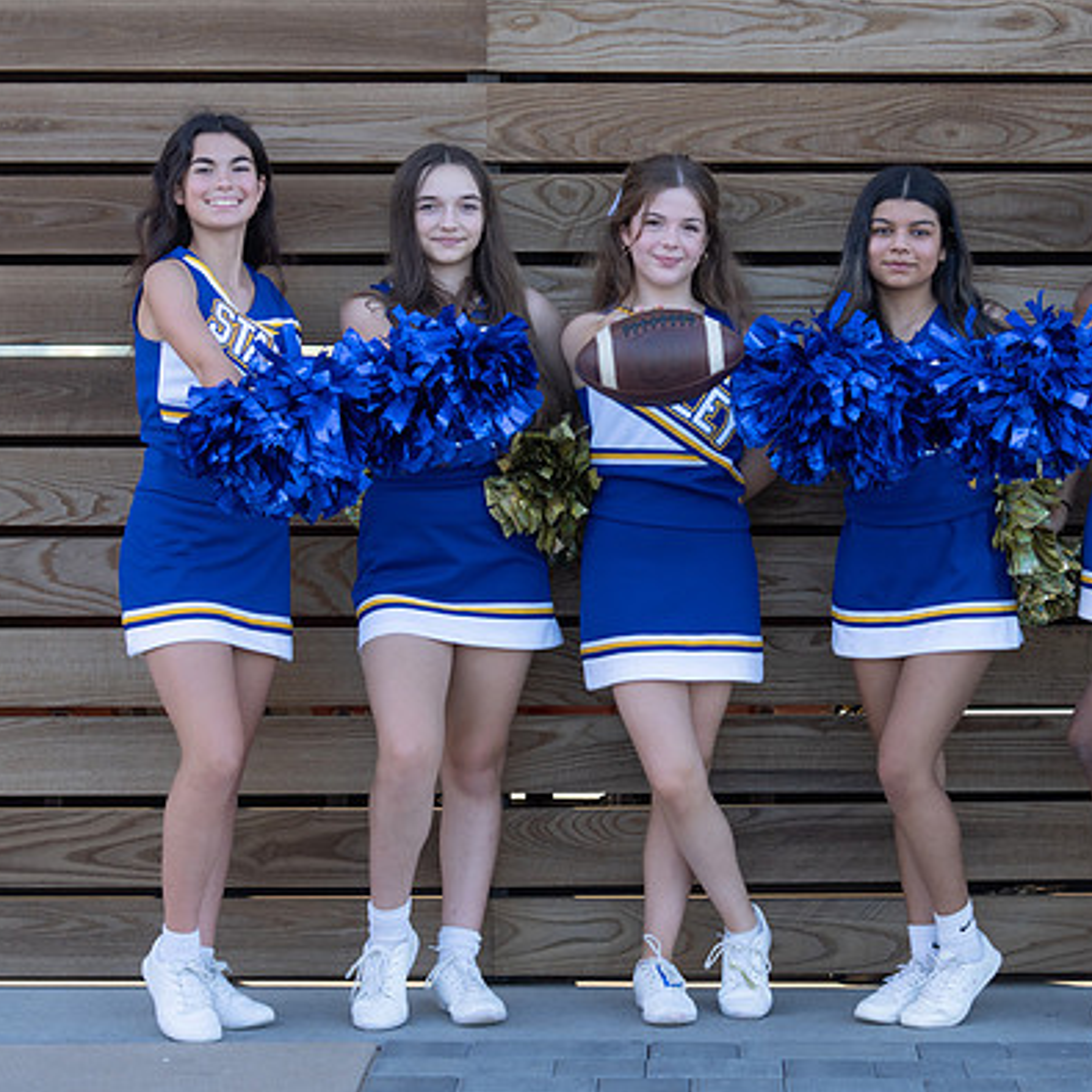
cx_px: 753
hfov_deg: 17.0
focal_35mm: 102
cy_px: 572
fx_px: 3640
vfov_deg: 17.1
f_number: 3.5
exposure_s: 1/400
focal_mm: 70
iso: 160
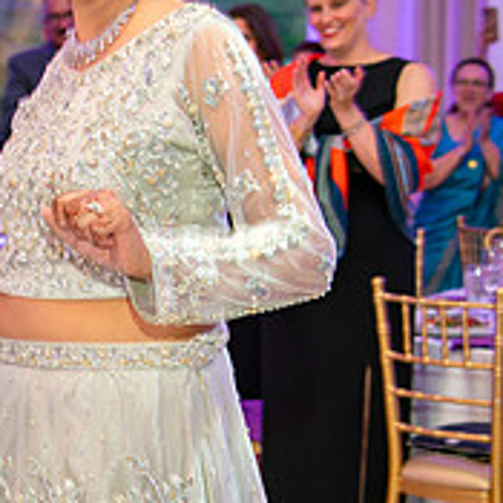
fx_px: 2022
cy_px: 197
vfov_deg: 14.2
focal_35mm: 123
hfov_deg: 14.0
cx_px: -8
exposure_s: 1/60
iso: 800
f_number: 4
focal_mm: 42
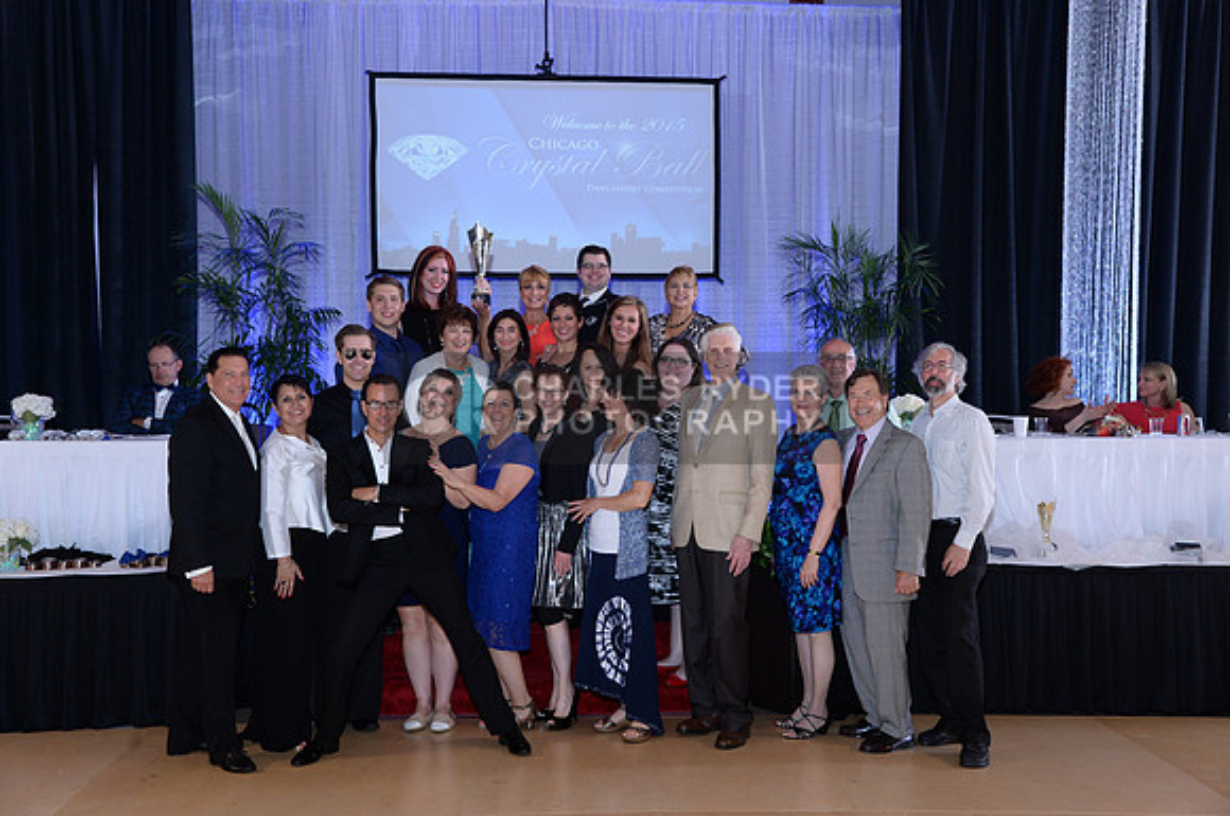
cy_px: 408
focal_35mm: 40
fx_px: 1365
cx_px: 615
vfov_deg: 33.3
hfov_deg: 48.5
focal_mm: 40
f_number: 5.6
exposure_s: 1/250
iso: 1250
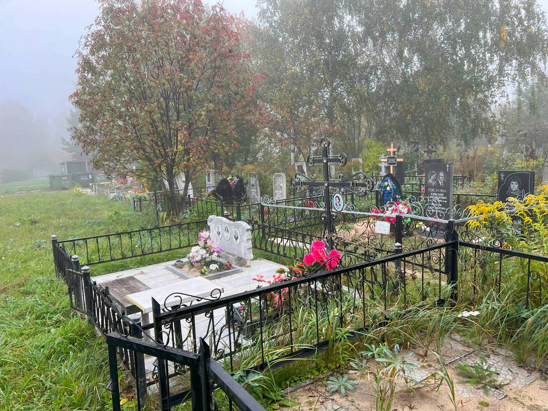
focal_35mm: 26
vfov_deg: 53.1
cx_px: 274
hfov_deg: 67.3
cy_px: 206
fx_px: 412
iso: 50
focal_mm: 5.7
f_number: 1.5
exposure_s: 1/414
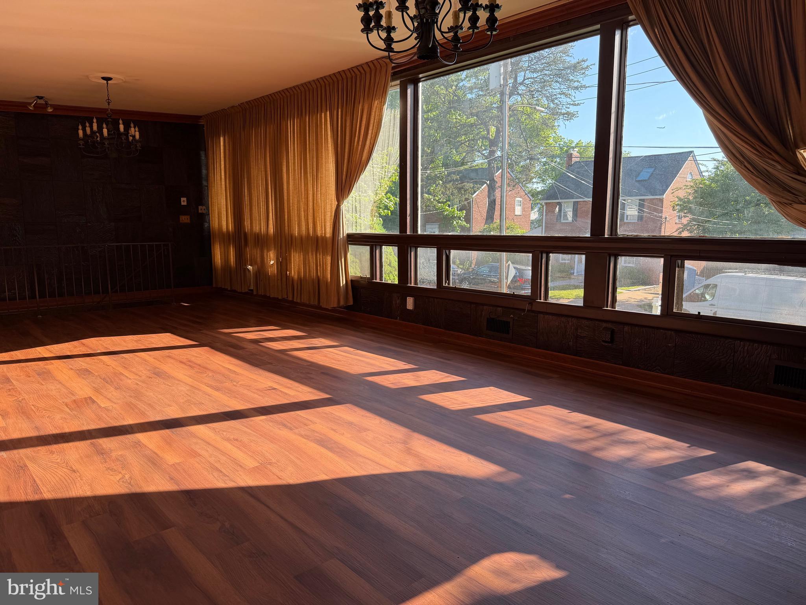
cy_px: 302
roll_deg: +0.1
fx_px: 559
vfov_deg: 56.8
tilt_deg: -8.0
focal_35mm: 24
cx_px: 403
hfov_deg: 71.6
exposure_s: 1/551
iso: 80
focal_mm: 6.76
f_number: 1.78
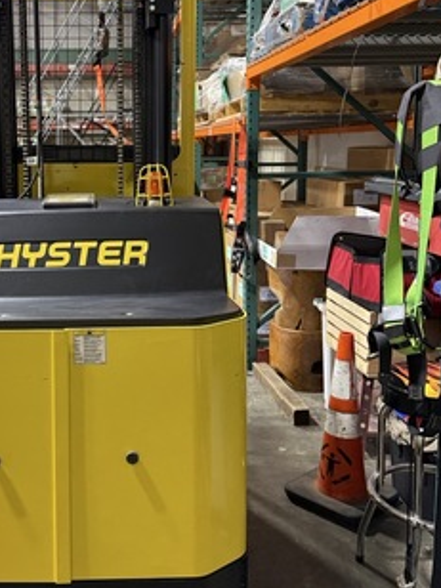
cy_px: 225
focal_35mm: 39
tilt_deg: -6.2
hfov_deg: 36.0
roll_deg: +1.0
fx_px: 662
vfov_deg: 47.5
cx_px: 112
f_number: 1.78
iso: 250
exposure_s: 1/60
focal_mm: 6.76
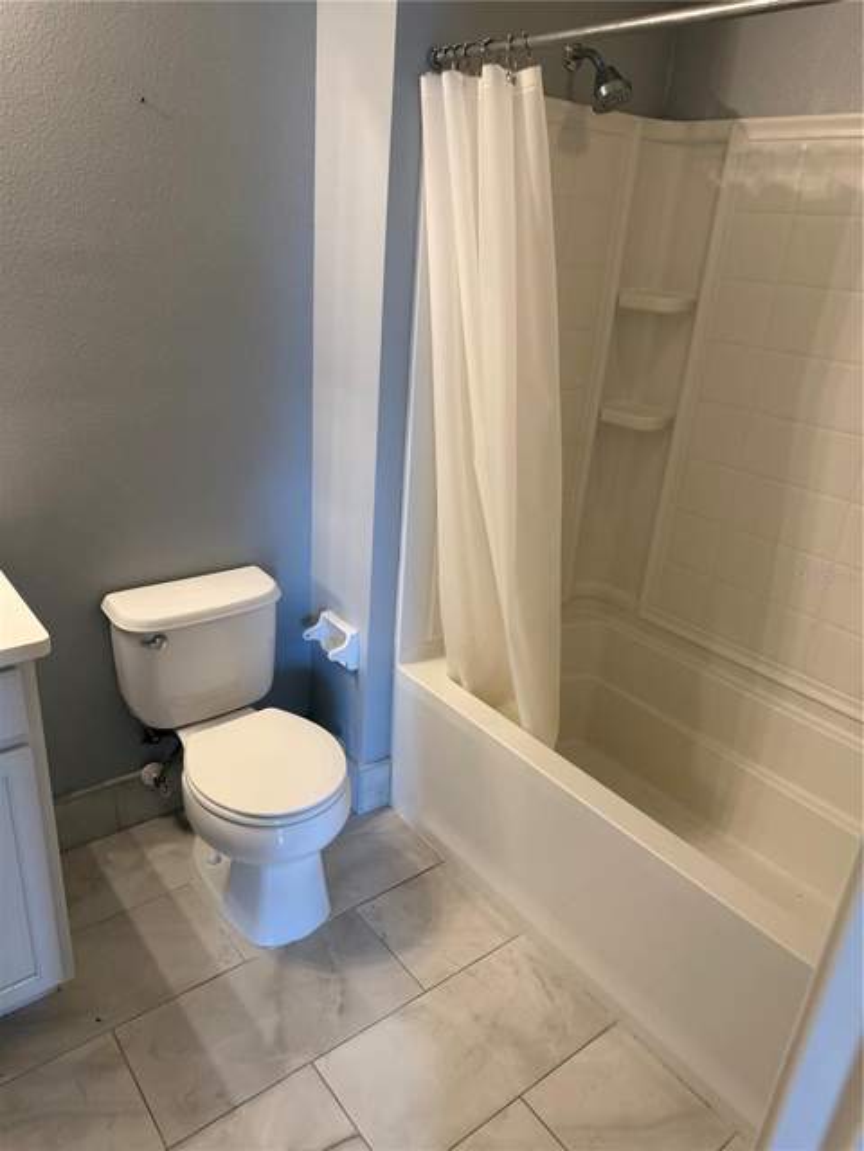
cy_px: 576
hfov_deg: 56.8
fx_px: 799
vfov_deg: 71.6
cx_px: 432
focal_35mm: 24
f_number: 1.78
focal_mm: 6.76
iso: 160
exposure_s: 1/60
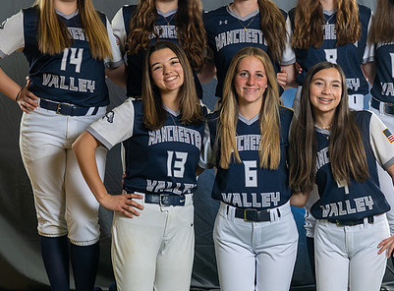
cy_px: 154
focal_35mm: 155
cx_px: 304
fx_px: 1754
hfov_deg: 12.8
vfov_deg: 9.5
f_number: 2.8
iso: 200
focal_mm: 77
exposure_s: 1/200
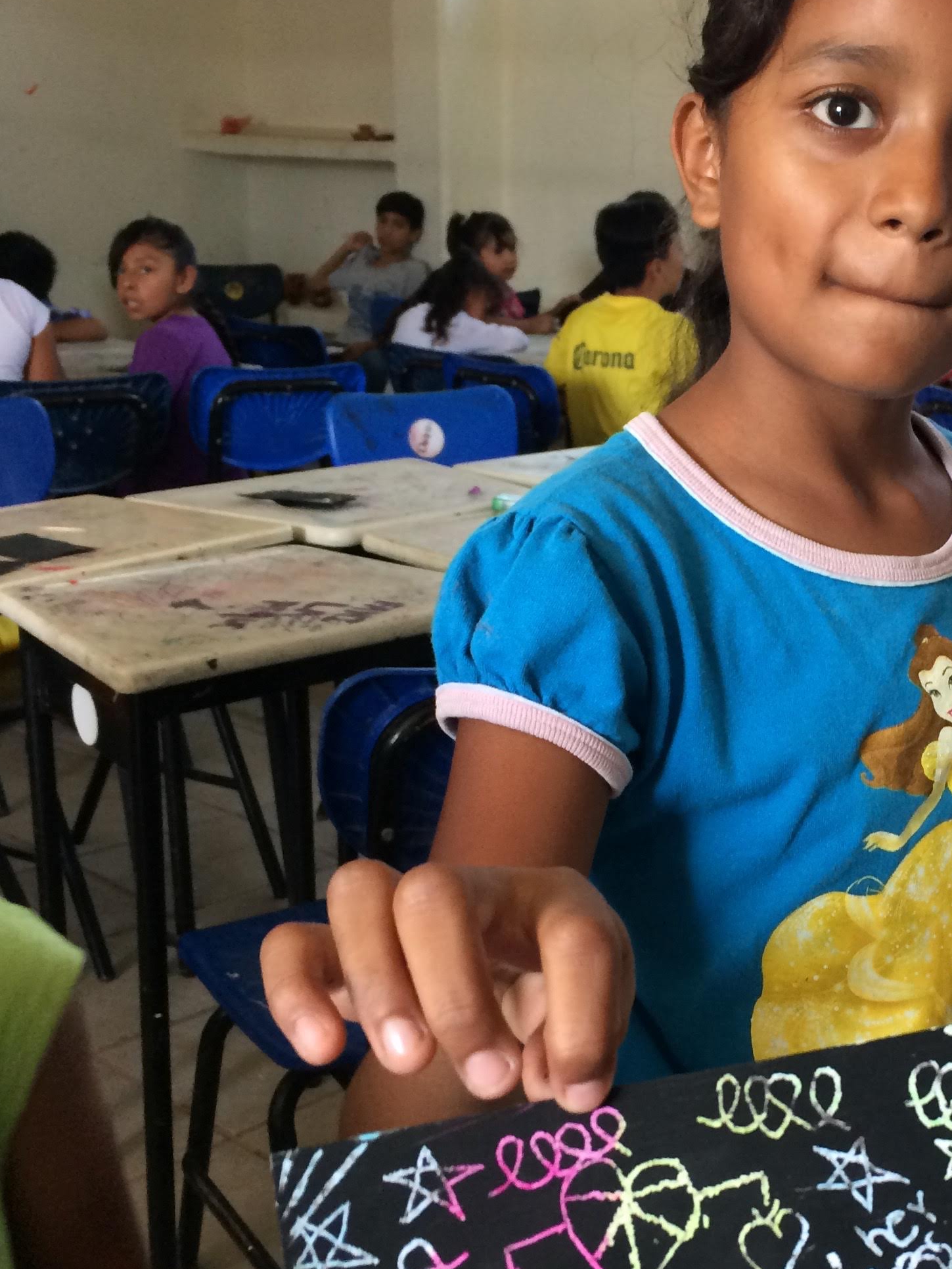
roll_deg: -1.6
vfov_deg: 38.9
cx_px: 783
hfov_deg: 28.9
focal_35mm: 49
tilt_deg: -18.5
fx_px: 1797
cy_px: 675
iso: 125
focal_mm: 4.15
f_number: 2.2
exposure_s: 1/30
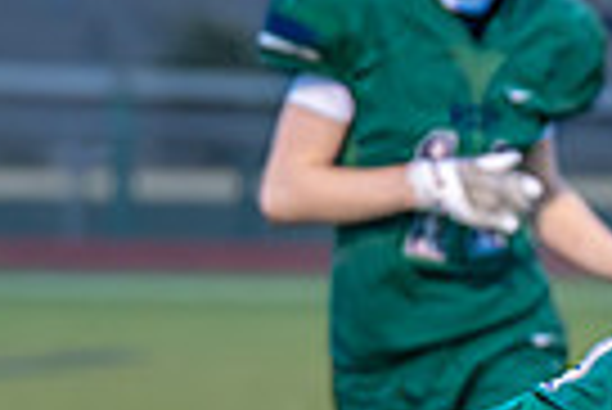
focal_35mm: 478
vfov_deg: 2.9
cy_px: 621
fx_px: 8135
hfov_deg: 4.3
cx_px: 1107
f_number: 2.8
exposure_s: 1/1000
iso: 1600
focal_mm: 95
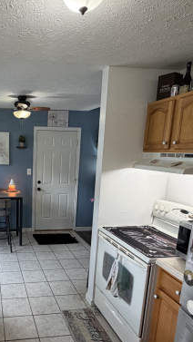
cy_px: 197
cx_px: 23
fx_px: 246
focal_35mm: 27
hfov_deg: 40.0
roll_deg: -0.4
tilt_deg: -10.9
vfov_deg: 69.5
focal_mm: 2.22
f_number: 2.2
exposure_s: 1/120
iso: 200
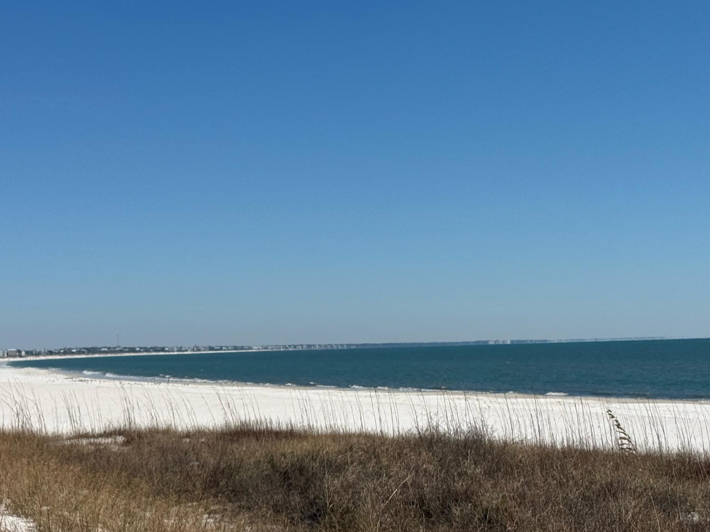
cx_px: 352
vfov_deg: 19.3
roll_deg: +1.4
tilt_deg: +1.2
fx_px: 1559
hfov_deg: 25.7
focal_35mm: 76
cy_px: 332
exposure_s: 1/11364
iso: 64
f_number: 1.78
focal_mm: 6.76
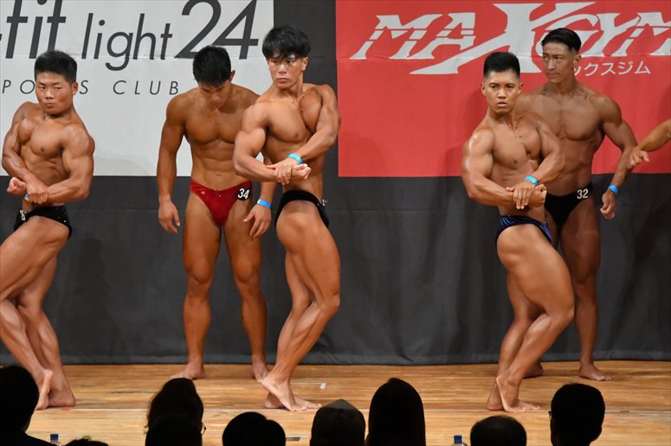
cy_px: 223
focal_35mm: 285
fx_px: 5310
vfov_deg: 4.8
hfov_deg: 7.2
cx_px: 336
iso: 9000
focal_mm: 190
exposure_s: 1/400
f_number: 5.6
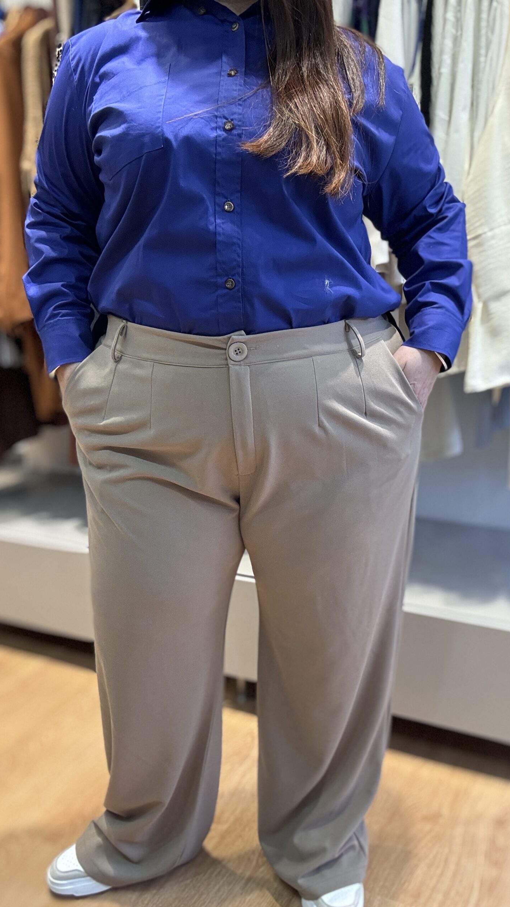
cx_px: 273
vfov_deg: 59.5
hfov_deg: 35.6
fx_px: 793
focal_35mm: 33
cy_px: 458
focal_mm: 2.69
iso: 100
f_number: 1.9
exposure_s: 1/50
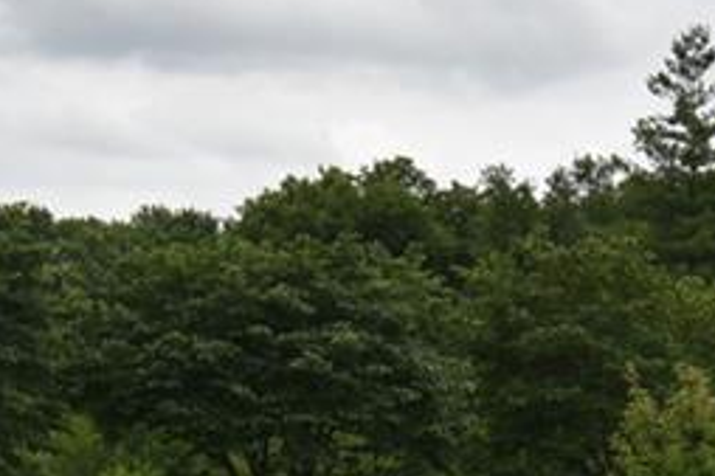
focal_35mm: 121
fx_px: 2402
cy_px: 538
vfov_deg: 11.1
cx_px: 265
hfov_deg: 16.9
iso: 200
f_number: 9
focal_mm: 20
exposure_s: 1/320
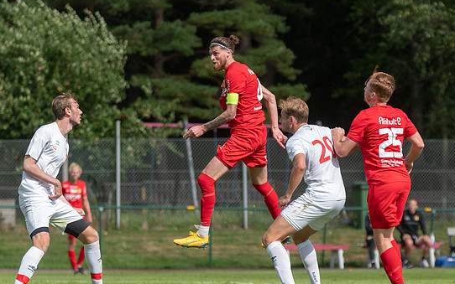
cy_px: 148
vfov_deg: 4.3
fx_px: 3758
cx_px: 254
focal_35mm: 303
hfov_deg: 6.9
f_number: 3.2
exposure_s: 1/1600
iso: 125
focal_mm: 122
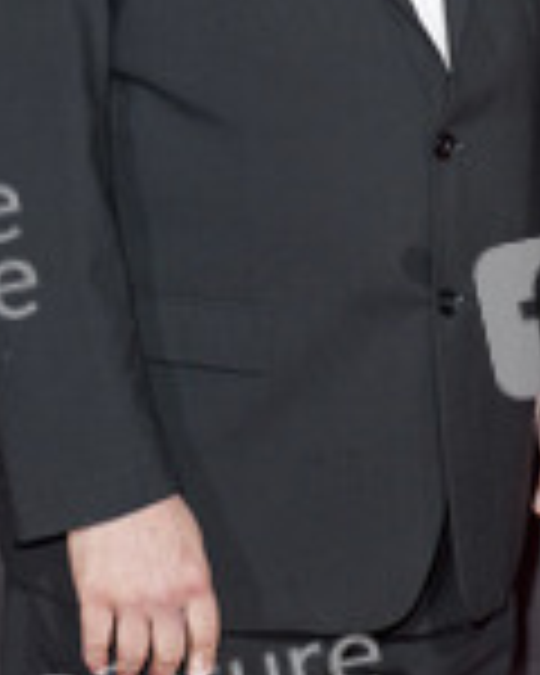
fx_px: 3496
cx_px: 299
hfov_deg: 8.8
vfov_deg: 11.0
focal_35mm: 175
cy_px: 68
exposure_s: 1/400
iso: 800
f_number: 4.5
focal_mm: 70
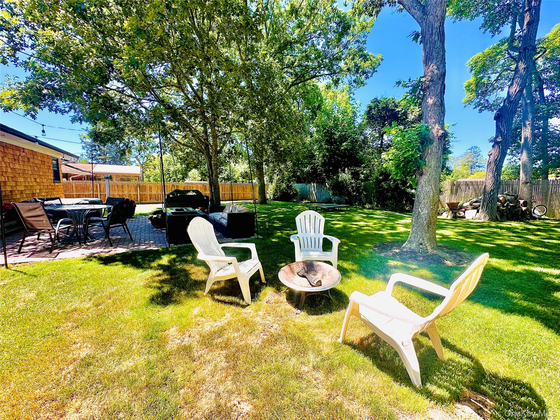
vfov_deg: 85.7
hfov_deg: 102.1
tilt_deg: -5.4
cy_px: 210
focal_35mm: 14
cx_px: 280
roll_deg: -1.1
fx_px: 226
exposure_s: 1/244
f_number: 2.2
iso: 40
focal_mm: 2.22
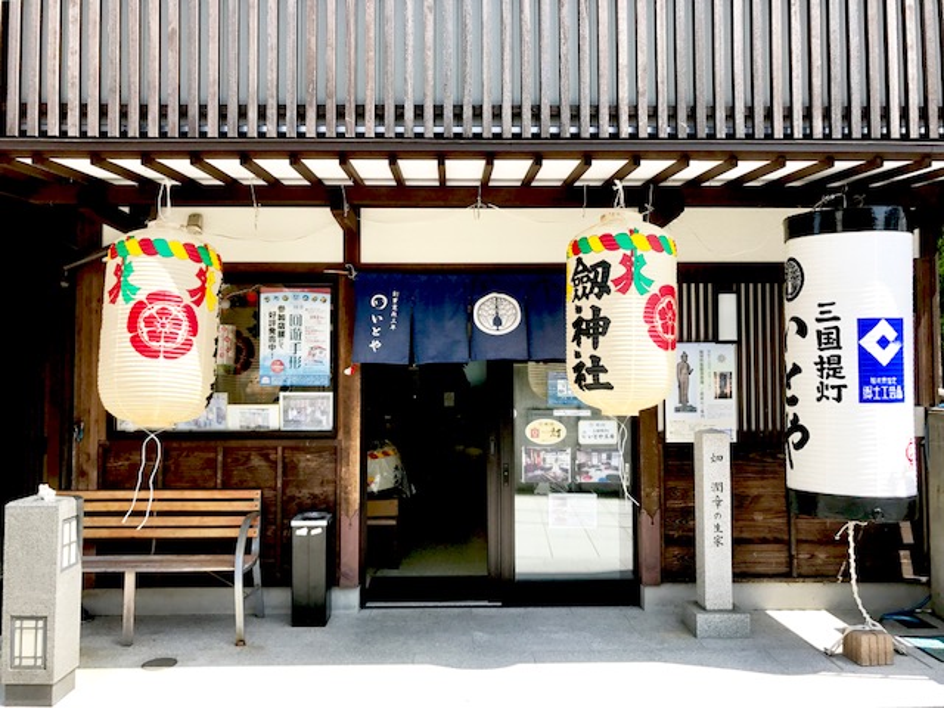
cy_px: 354
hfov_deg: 63.4
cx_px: 472
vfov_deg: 49.7
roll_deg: -0.1
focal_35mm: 28
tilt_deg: +2.3
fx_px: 764
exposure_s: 1/879
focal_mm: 3.99
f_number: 1.8
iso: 20
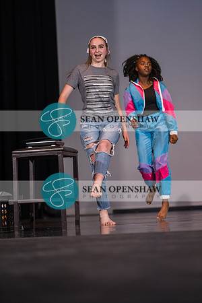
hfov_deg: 15.7
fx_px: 732
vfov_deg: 23.4
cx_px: 101
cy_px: 152
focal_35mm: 87
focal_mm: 87
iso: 400
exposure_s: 1/500
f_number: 2.8
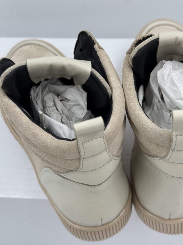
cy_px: 122
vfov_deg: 39.7
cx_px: 92
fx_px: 338
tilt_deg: -59.9
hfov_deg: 30.3
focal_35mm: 48
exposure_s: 1/828
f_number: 1.78
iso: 80
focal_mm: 6.76
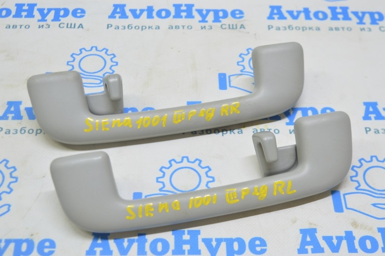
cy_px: 128
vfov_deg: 21.5
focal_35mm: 63
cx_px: 192
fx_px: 673
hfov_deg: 31.9
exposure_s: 1/20
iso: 400
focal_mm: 42
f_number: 5.6
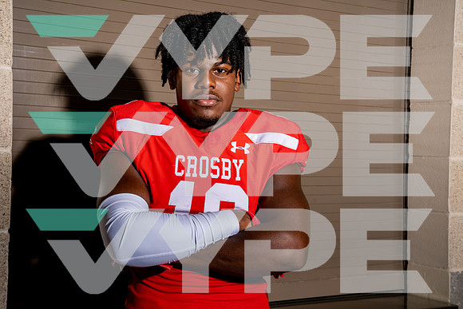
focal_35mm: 64
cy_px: 154
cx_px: 232
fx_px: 823
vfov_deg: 21.3
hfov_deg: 31.4
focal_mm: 64
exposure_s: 1/250
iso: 100
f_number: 8
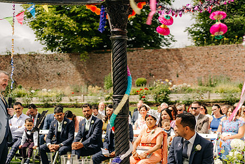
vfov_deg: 24.9
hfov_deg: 36.8
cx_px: 140
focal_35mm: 54
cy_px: 119
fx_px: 368
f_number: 1.4
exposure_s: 1/8000
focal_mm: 35
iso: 100
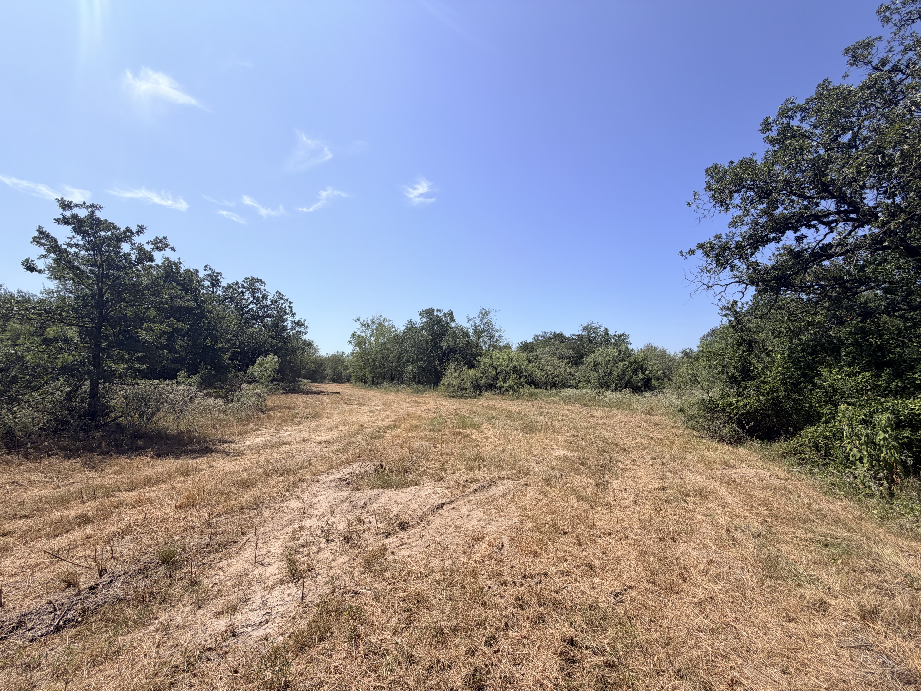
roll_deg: -0.1
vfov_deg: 85.7
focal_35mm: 14
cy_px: 346
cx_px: 460
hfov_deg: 102.1
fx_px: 372
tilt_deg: +3.3
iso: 20
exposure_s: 1/1001
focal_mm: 2.22
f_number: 2.2
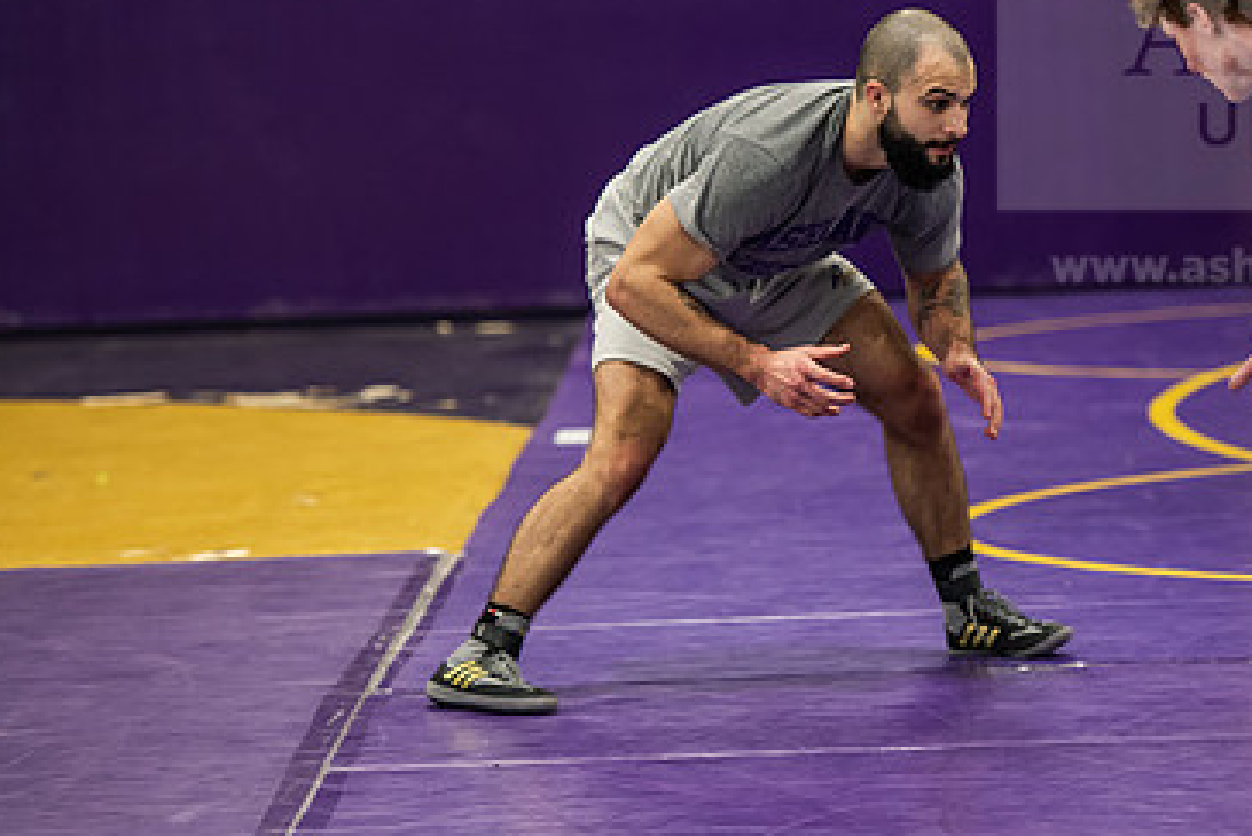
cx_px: 894
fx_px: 7201
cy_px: 339
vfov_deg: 6.6
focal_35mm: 207
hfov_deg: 9.9
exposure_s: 1/200
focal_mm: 130
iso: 1600
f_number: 3.2
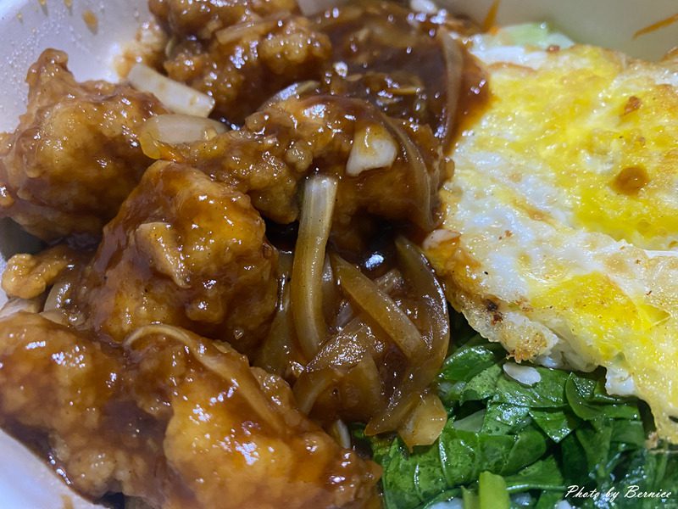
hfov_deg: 69.4
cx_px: 339
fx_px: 490
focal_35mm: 25
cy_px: 254
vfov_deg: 54.9
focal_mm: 4.25
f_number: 1.8
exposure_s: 1/30
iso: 500
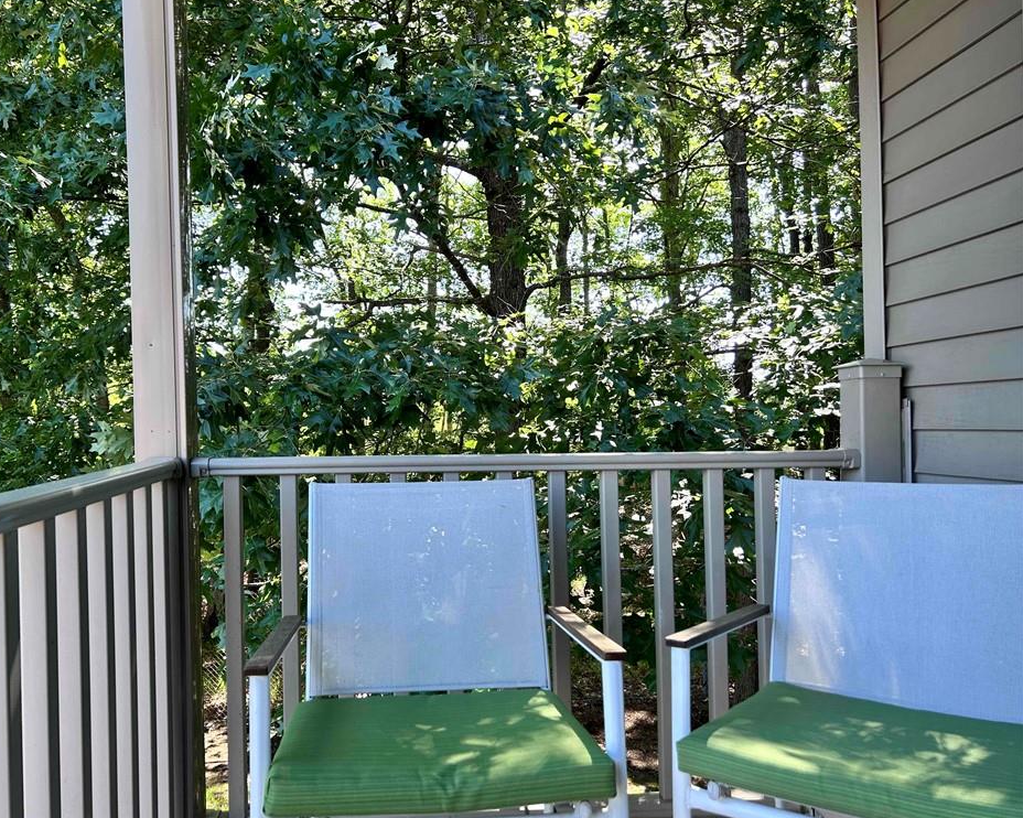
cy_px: 412
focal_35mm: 28
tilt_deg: -0.7
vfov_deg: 51.5
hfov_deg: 62.1
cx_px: 460
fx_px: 848
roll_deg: +1.5
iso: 40
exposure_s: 1/235
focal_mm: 5.7
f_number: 1.5
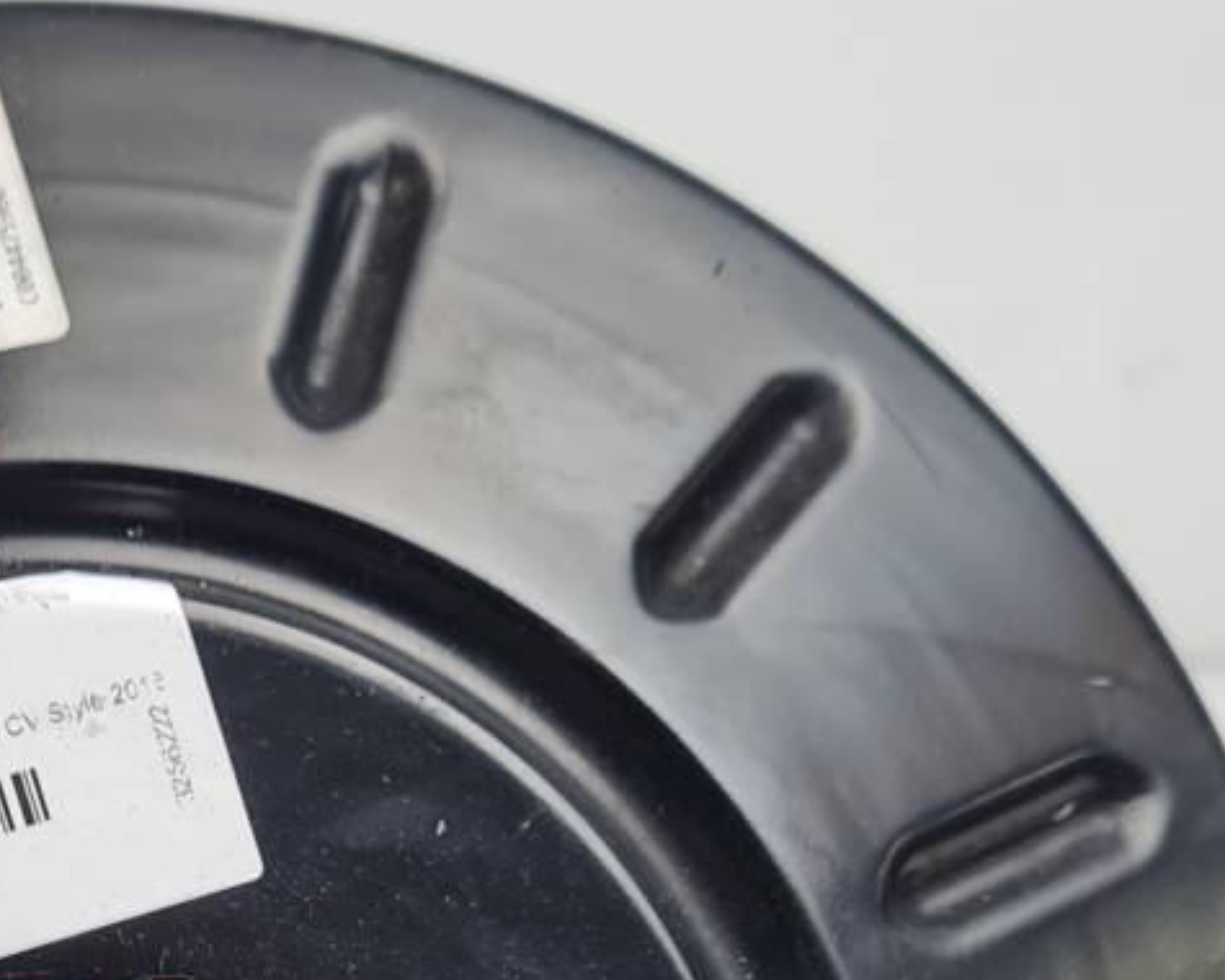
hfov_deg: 23.7
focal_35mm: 77
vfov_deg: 18.2
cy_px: 1367
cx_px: 8
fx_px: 2792
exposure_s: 1/177
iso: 50
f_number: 1.8
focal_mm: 5.4
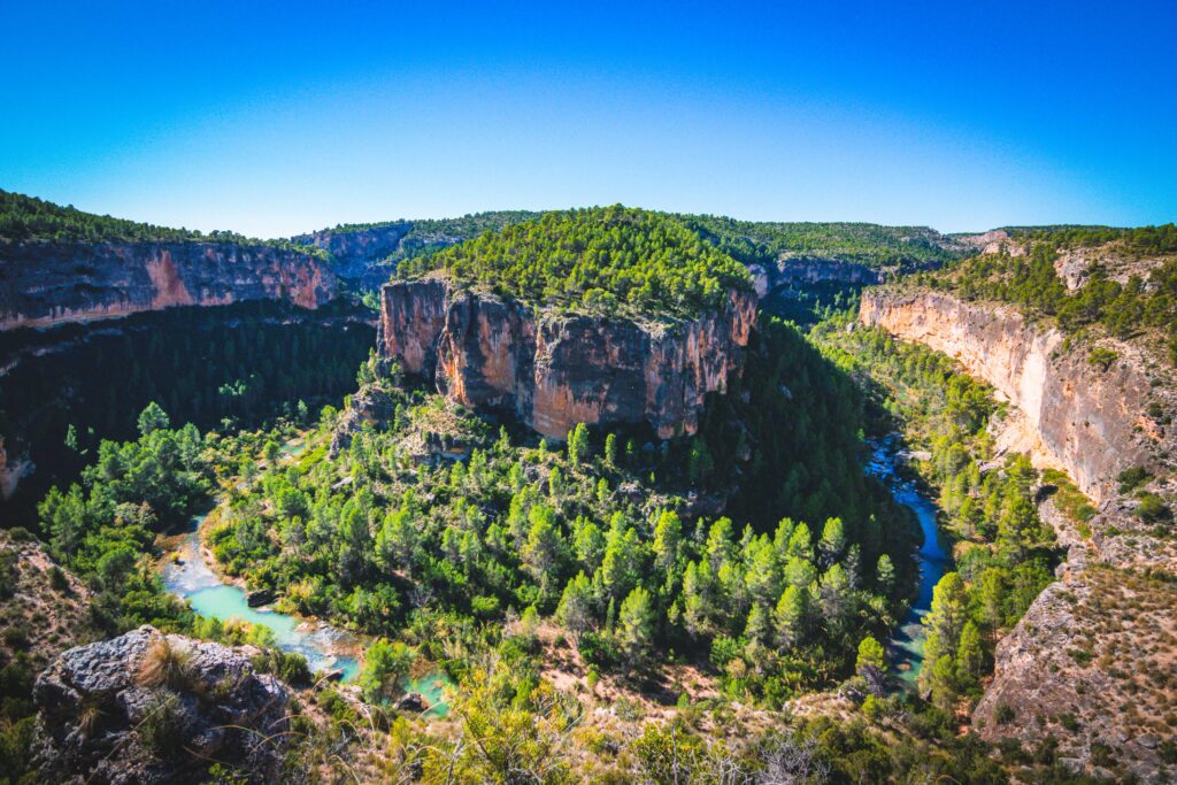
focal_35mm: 16
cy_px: 392
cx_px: 588
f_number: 6.3
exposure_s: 1/2000
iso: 800
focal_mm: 11
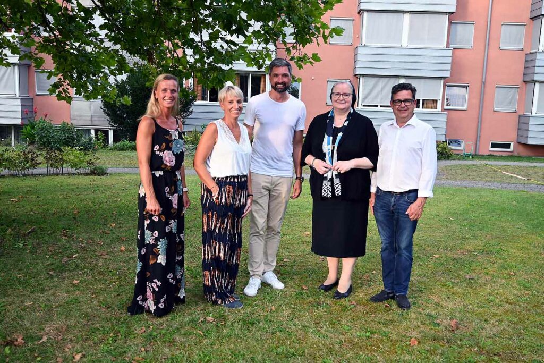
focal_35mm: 35
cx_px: 272
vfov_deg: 37.6
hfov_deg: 54.1
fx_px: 533
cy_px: 182
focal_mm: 23.5
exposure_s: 1/250
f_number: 4
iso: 360
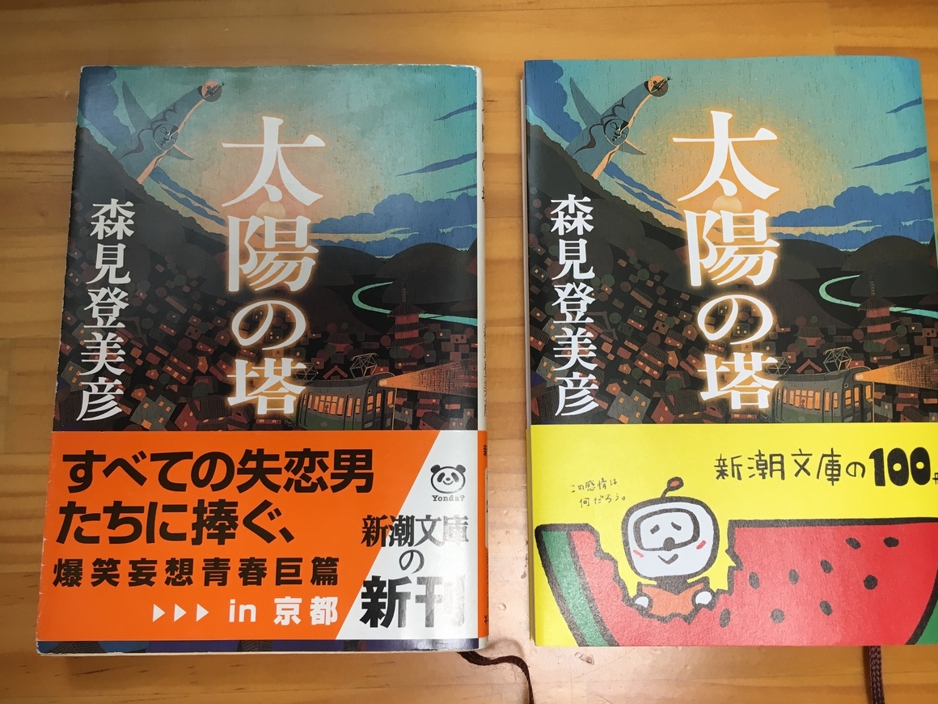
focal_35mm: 30
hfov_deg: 60.0
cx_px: 480
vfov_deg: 46.8
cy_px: 351
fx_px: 813
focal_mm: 4.15
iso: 50
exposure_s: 1/30
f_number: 2.2
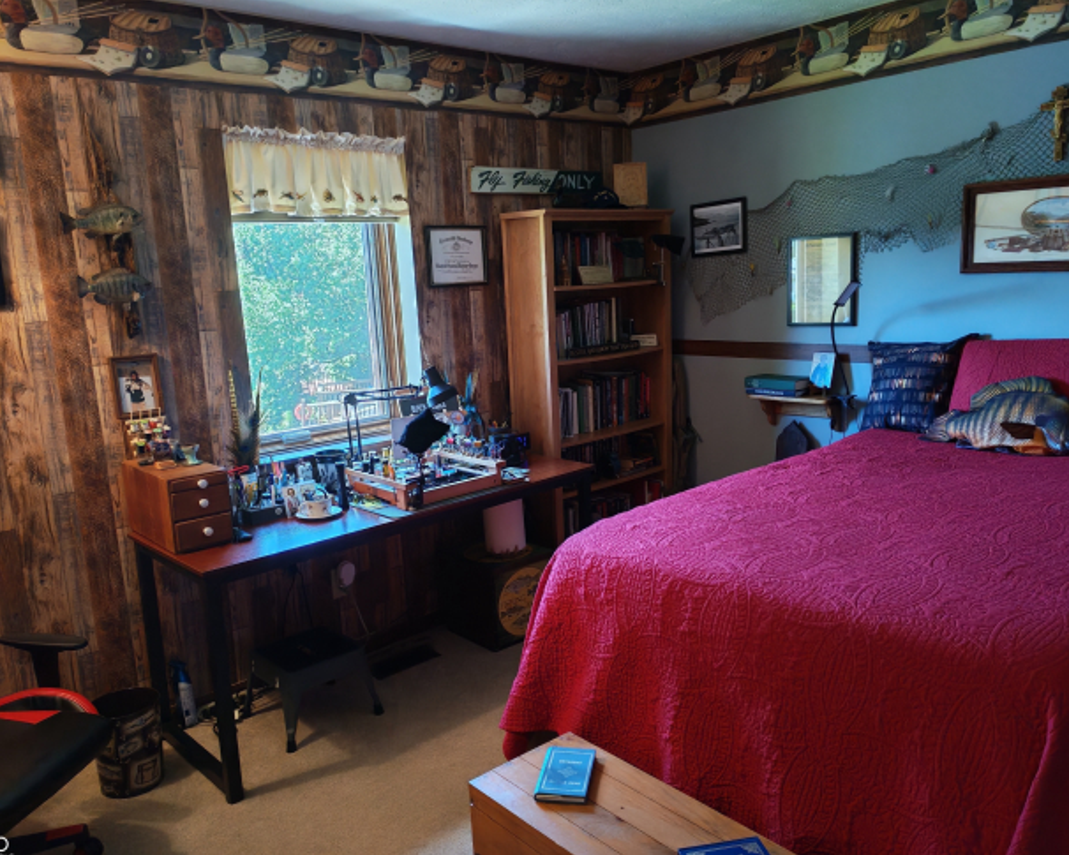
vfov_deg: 50.0
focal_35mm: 29
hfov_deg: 60.4
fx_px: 918
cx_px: 546
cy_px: 430
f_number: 1.9
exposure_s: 1/50
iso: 800
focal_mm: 6.12
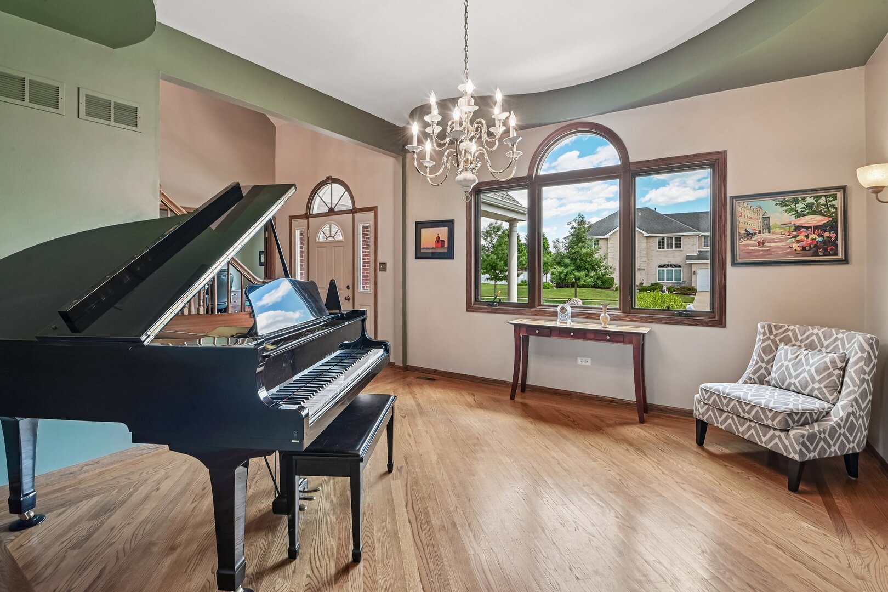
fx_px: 395
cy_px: 296
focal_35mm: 16
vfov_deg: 73.7
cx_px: 444
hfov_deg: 96.7
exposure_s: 1/15
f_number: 13
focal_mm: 16
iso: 400
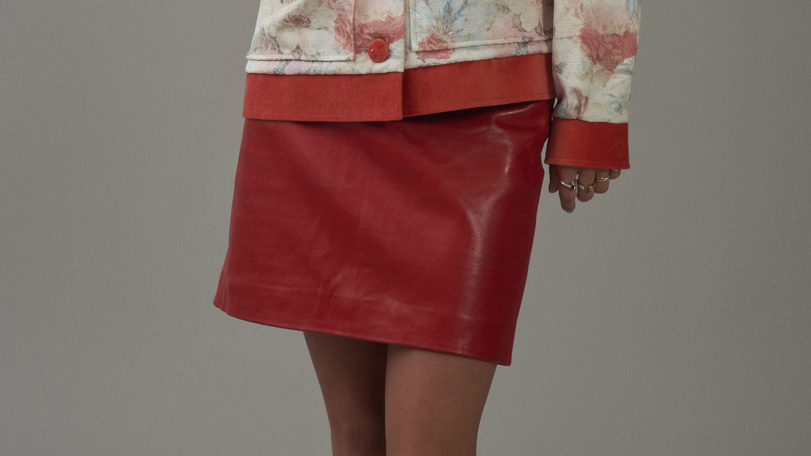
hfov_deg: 14.3
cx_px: 407
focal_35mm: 150
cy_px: -79
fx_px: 3226
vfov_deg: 8.0
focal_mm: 95
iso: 200
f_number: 11
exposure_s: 1/160
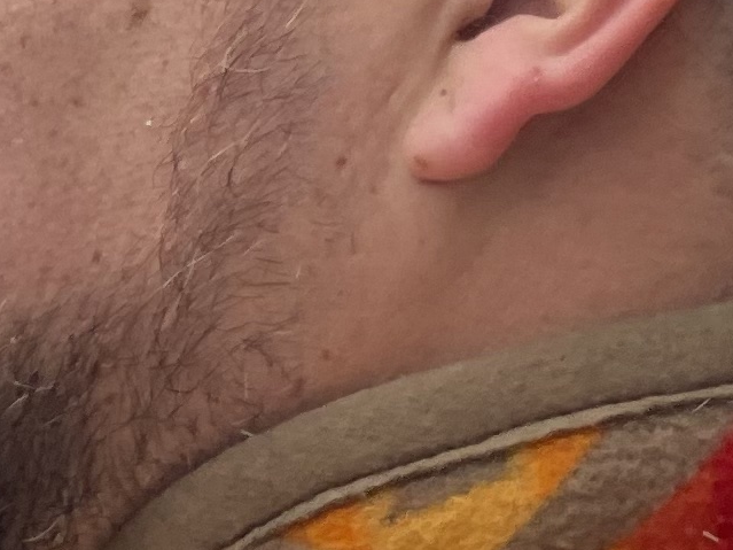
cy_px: 674
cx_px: -1114
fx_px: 8553
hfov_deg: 4.8
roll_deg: -2.4
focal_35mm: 404
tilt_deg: -11.9
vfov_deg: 3.7
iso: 32
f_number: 2.2
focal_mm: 7.5
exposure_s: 1/121
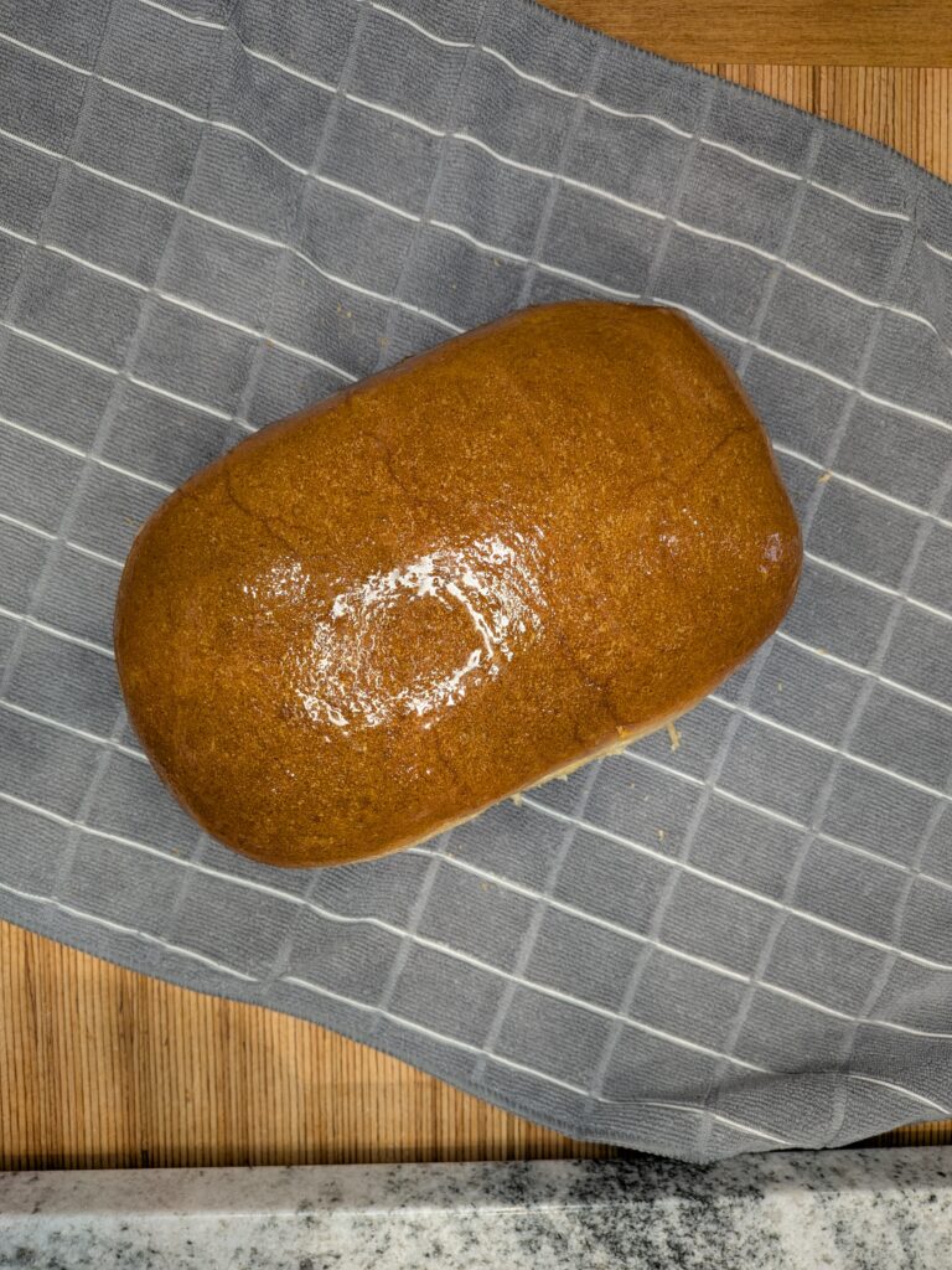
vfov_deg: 71.6
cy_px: 635
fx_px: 880
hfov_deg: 56.8
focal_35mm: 24
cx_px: 476
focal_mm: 4.53
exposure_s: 1/30
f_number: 1.7
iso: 32
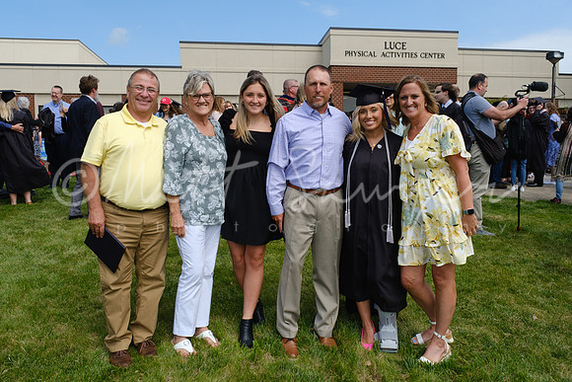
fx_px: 445
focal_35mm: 28
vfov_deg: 46.4
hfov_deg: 65.5
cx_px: 286
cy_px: 191
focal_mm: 18.7
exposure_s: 1/500
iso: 200
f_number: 5.6
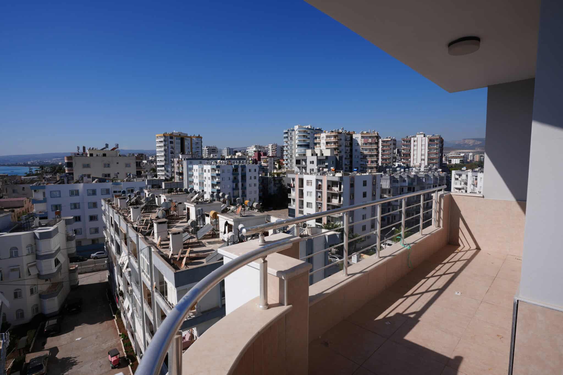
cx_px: 282
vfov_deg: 67.4
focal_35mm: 18
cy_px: 188
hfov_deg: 90.0
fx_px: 281
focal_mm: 18
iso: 100
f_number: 10
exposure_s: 1/320
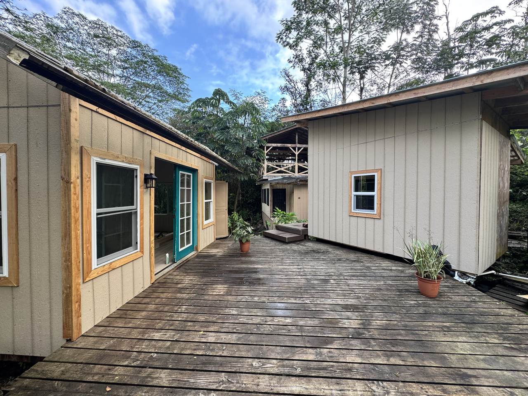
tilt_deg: -2.2
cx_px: 264
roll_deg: -0.2
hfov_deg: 102.1
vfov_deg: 85.7
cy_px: 198
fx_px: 214
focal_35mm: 14
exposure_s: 1/99
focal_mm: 2.22
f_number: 2.2
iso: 40
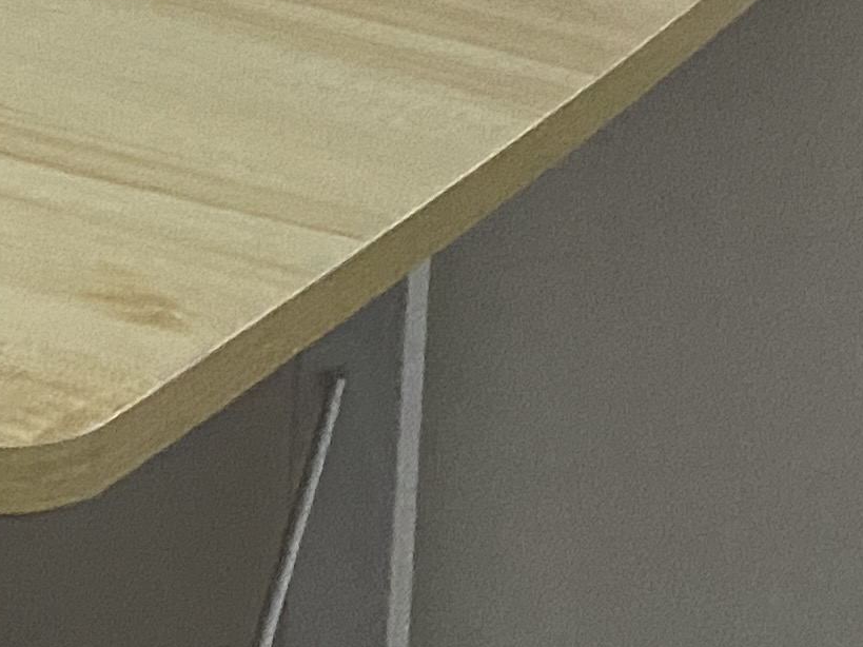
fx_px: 3191
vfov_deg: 10.5
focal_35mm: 128
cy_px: -683
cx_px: -1004
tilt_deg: -6.7
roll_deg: -0.2
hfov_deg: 12.9
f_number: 1.8
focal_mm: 4.25
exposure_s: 1/25
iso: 500
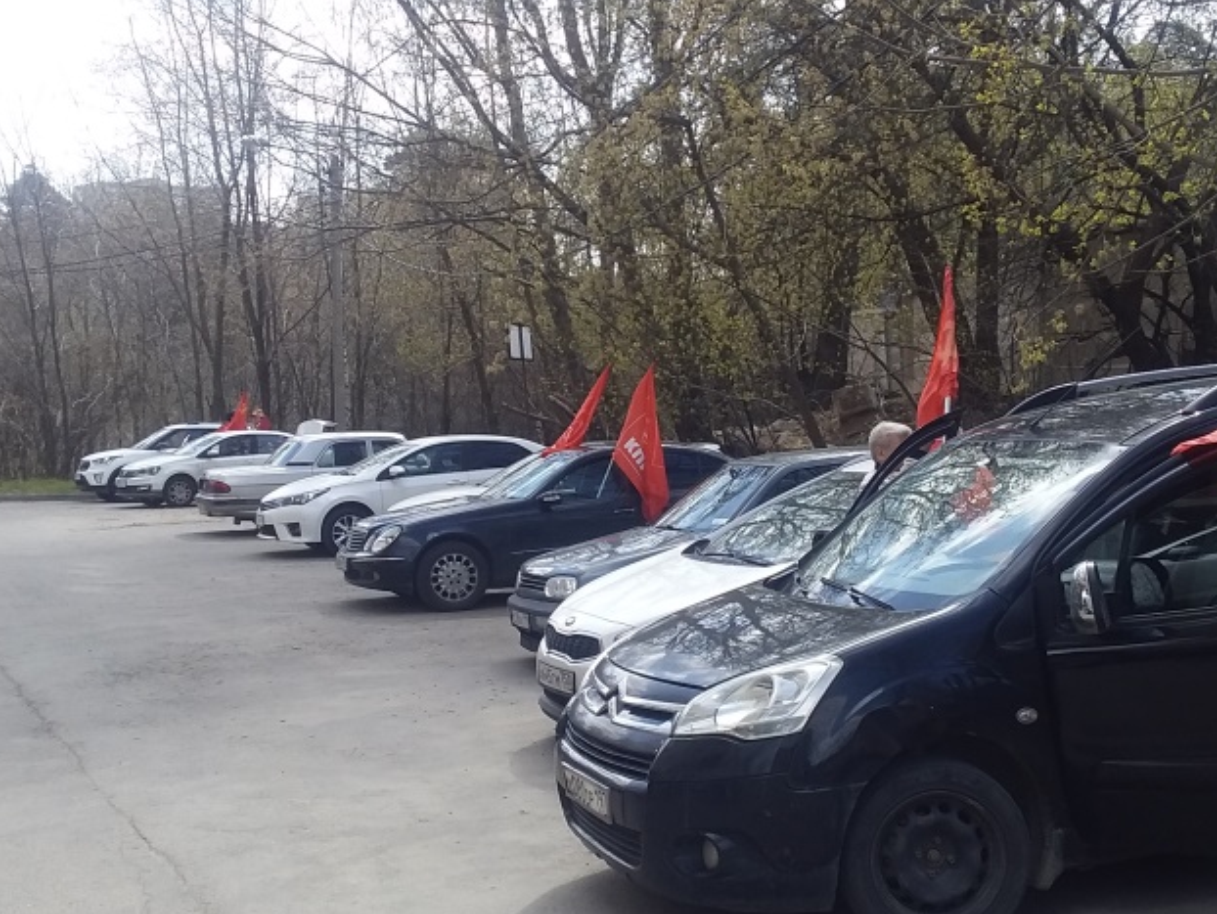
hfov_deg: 37.4
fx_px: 1794
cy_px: 436
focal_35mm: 51
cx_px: 710
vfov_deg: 28.6
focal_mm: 3.3
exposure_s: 1/443
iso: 40
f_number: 2.2
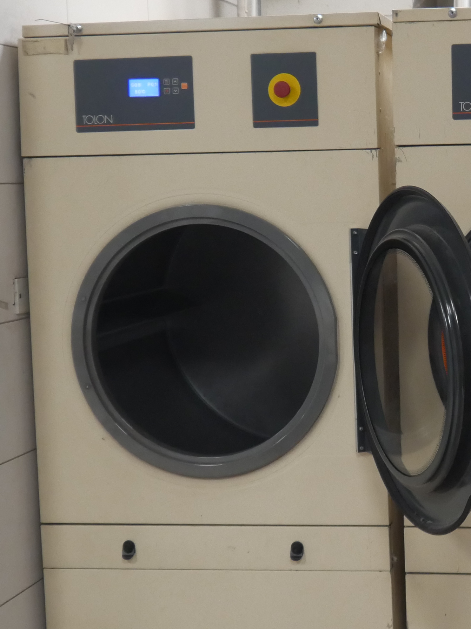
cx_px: 515
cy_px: 265
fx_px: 1179
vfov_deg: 29.8
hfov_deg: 21.5
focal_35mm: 65
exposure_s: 1/60
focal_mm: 14
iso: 1250
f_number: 3.5
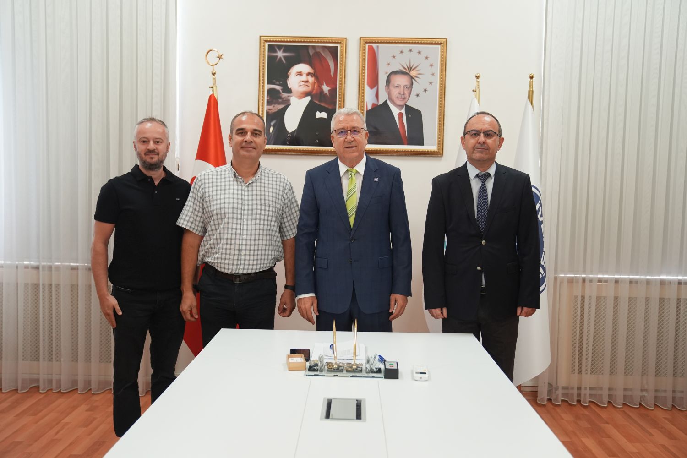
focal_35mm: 33
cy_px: 229
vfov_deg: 40.0
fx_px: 630
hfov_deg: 57.2
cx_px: 344
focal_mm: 33
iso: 1600
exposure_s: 1/125
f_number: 3.2
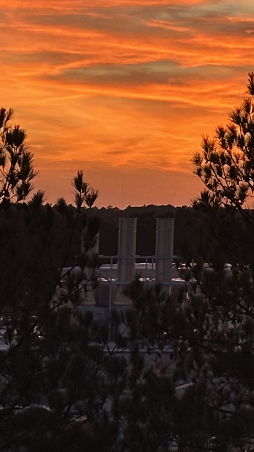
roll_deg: -0.8
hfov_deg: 6.4
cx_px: 684
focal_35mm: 177
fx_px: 2119
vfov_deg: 12.1
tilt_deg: +3.4
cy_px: 106
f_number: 1.78
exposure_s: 1/121
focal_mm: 6.86
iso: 64
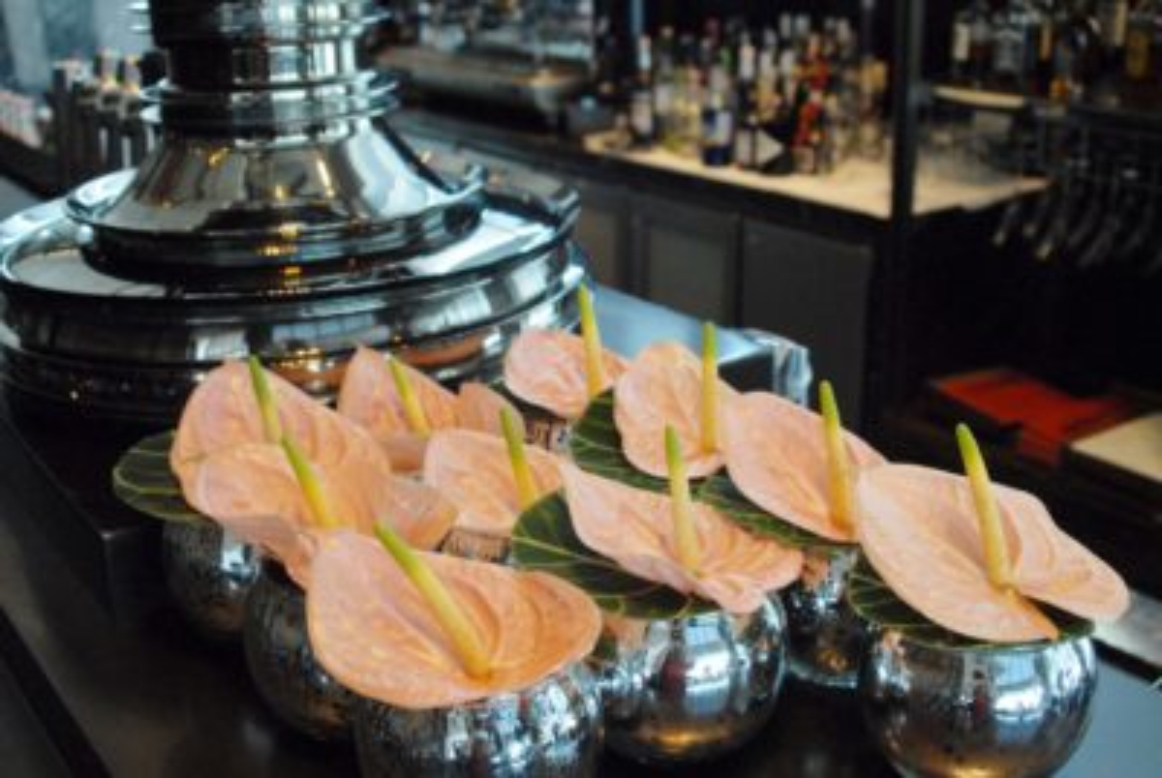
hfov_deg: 46.3
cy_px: 389
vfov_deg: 32.0
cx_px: 581
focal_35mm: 42
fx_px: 1358
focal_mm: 28
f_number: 4
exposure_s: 1/80
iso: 1000
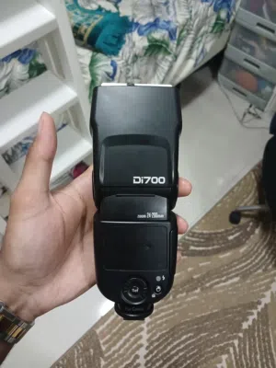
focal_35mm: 27
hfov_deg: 51.4
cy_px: 184
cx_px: 138
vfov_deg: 65.3
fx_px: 287
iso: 500
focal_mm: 4
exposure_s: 1/25
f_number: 1.8
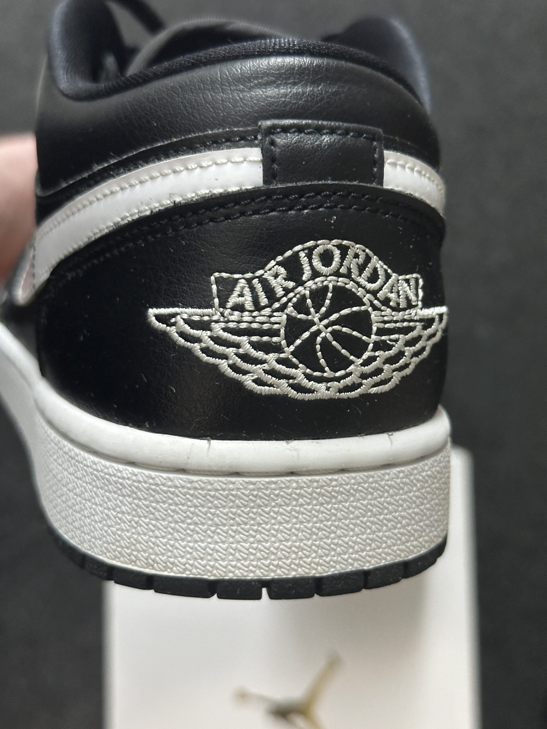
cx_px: 274
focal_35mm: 48
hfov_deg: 30.3
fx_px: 1011
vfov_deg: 39.7
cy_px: 364
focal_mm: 6.86
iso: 400
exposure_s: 1/40
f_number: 1.78
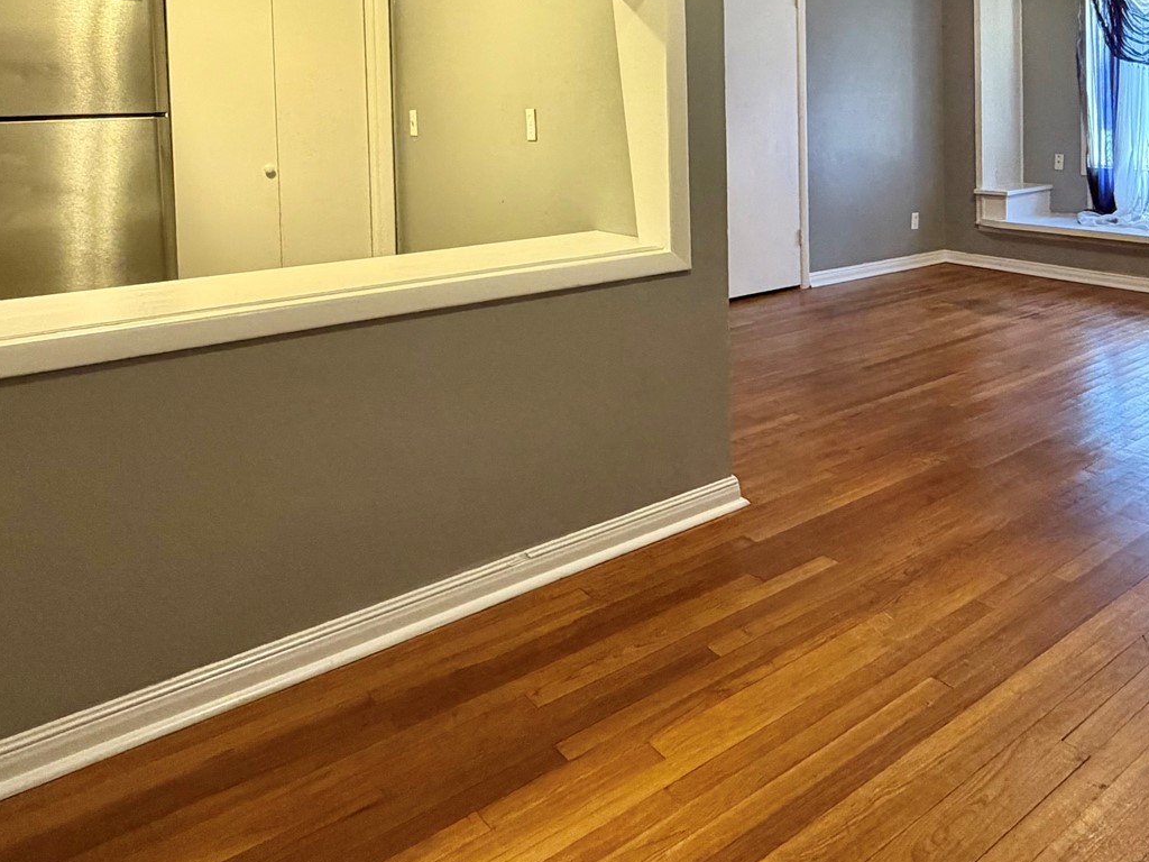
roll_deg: +1.2
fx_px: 929
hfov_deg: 60.9
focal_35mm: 28
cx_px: 821
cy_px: 132
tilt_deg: -1.3
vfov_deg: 46.2
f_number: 2.2
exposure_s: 1/60
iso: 400
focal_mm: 2.22
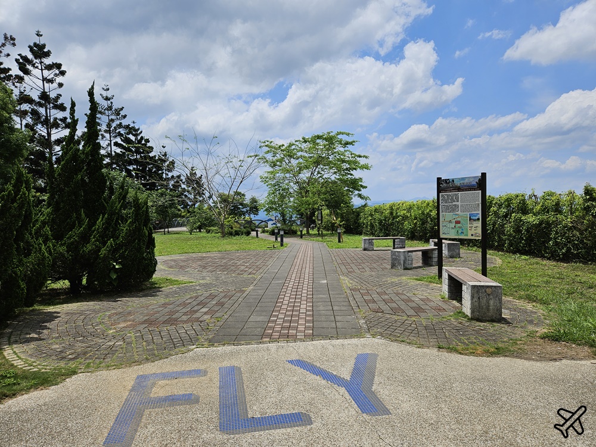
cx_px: 298
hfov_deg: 73.9
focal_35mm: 23
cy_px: 224
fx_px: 396
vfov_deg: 58.9
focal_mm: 5.4
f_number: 1.8
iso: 25
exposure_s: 1/3819
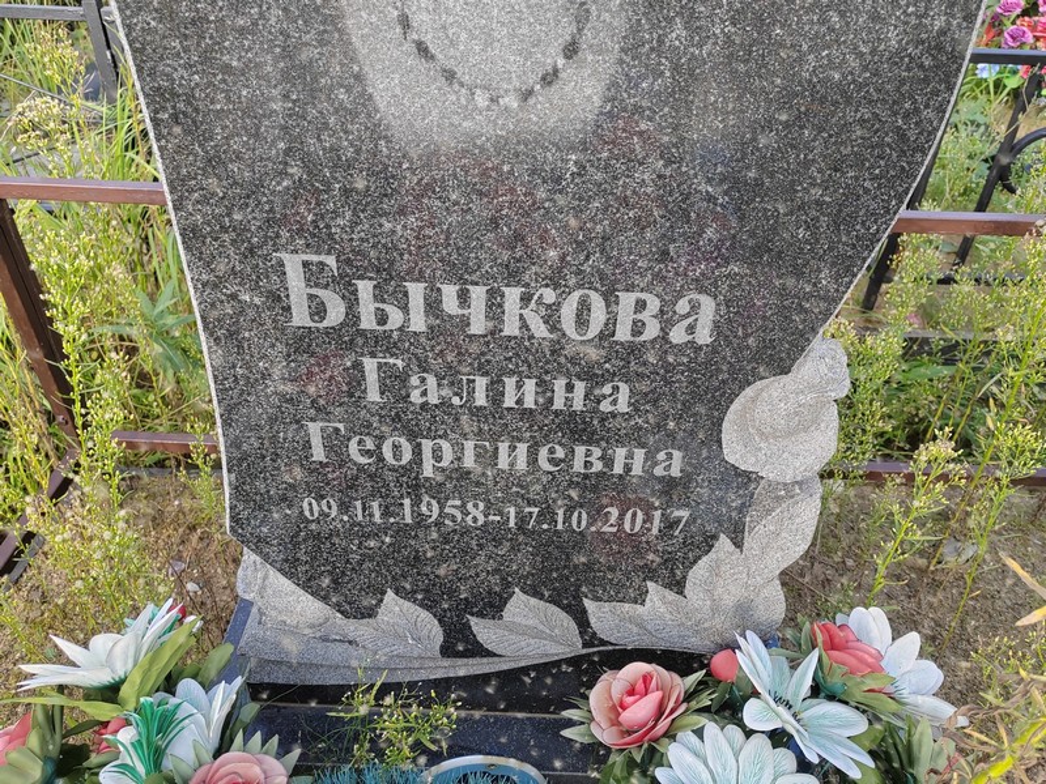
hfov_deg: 65.3
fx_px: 816
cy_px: 392
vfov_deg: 51.4
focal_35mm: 27
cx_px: 523
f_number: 1.9
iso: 100
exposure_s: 1/250
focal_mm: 5.52
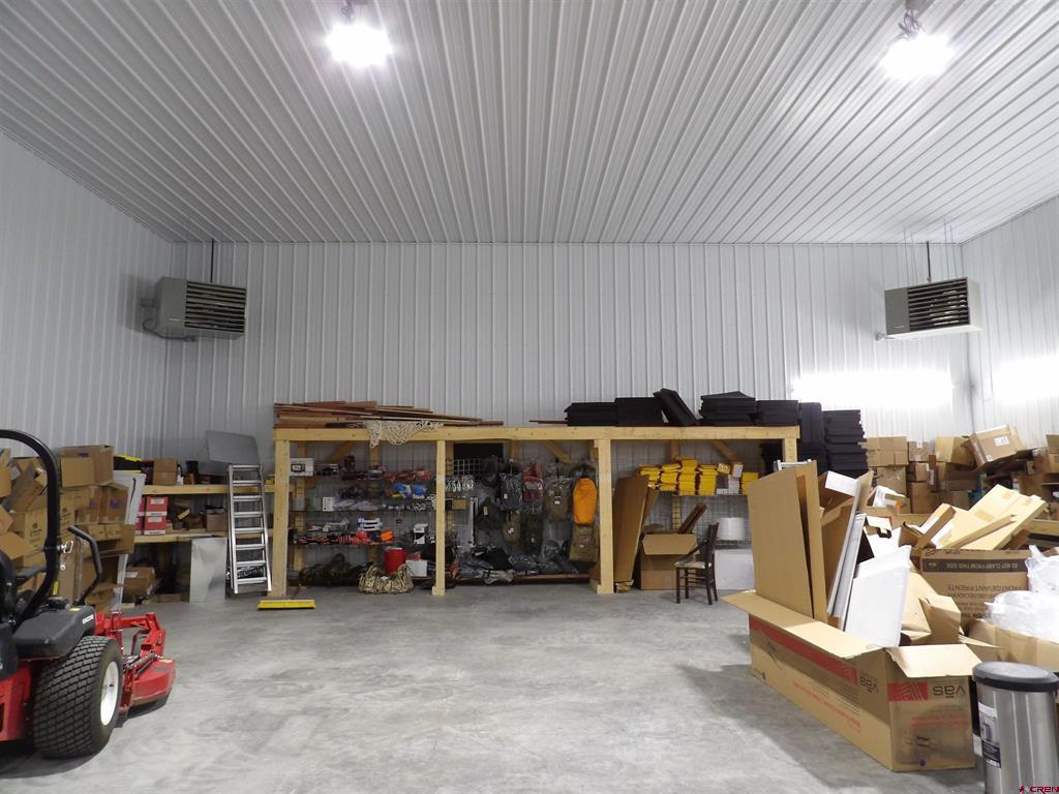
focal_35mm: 24
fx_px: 734
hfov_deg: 71.6
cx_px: 530
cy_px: 397
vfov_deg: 56.8
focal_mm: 4.3
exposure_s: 1/33
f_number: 3.2
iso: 233
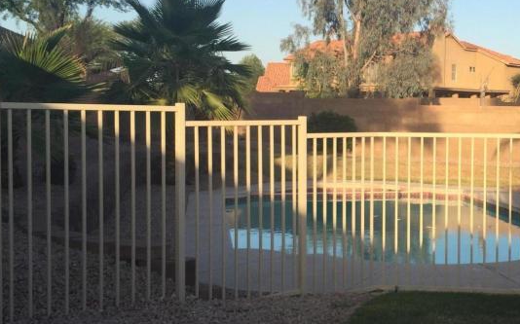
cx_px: 444
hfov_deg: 33.2
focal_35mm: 59
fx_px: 836
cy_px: 145
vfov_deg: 22.0
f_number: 2.2
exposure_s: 1/879
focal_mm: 4.15
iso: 32
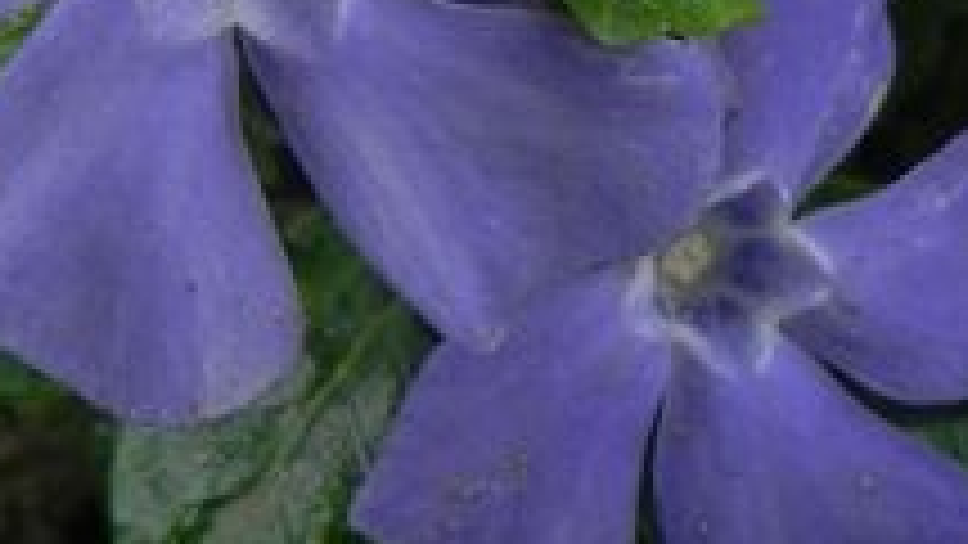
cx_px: 581
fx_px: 3440
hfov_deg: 16.0
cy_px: -103
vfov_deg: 8.9
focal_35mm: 134
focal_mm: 5.9
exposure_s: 1/160
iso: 200
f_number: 4
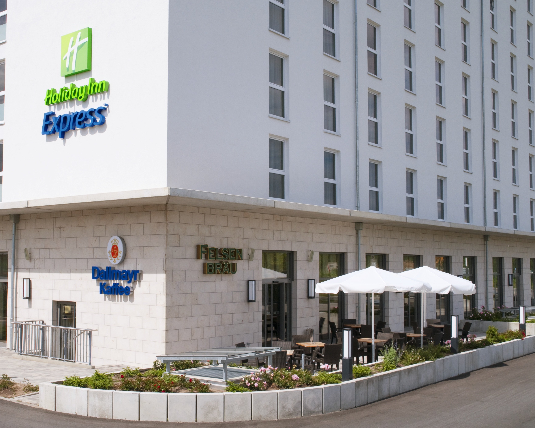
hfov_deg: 39.7
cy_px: 213
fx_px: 737
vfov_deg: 32.4
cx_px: 209
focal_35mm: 47
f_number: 13
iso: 200
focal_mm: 27
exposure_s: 1/250
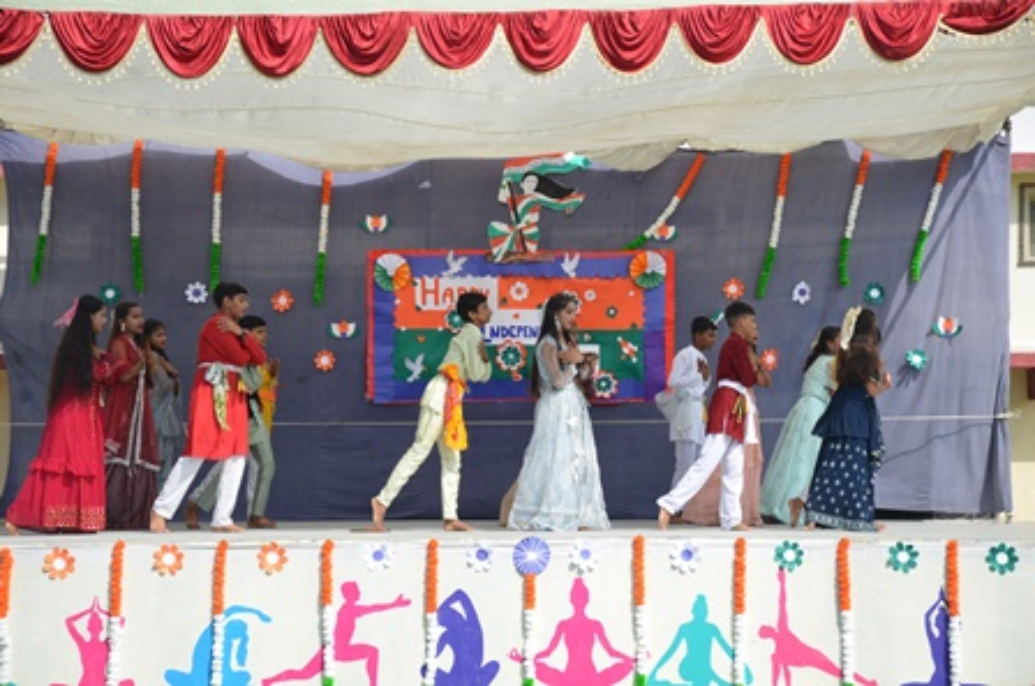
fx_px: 3013
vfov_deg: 13.0
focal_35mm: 105
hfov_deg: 19.5
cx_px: 518
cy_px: 343
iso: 200
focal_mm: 70
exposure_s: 1/640
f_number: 6.3
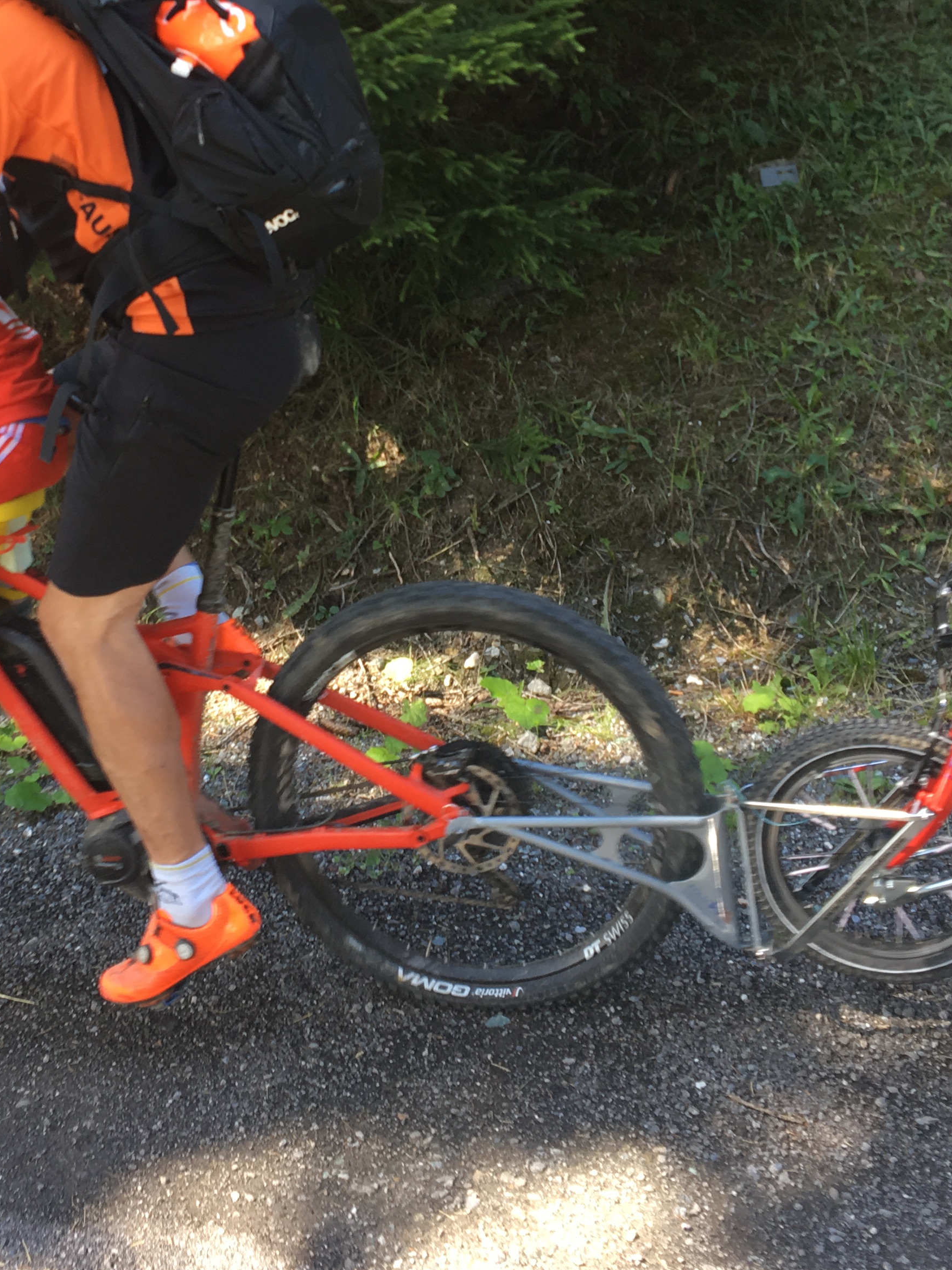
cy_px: 486
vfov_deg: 38.0
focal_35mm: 50
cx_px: 324
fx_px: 1834
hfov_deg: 28.9
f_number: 2.2
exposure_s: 1/100
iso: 32
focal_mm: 4.15
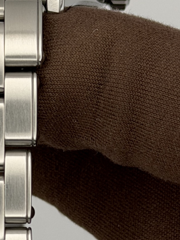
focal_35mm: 189
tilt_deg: -87.0
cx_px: -22
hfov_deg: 7.8
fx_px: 1311
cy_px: 173
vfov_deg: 10.5
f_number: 1.78
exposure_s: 1/631
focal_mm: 6.76
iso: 80
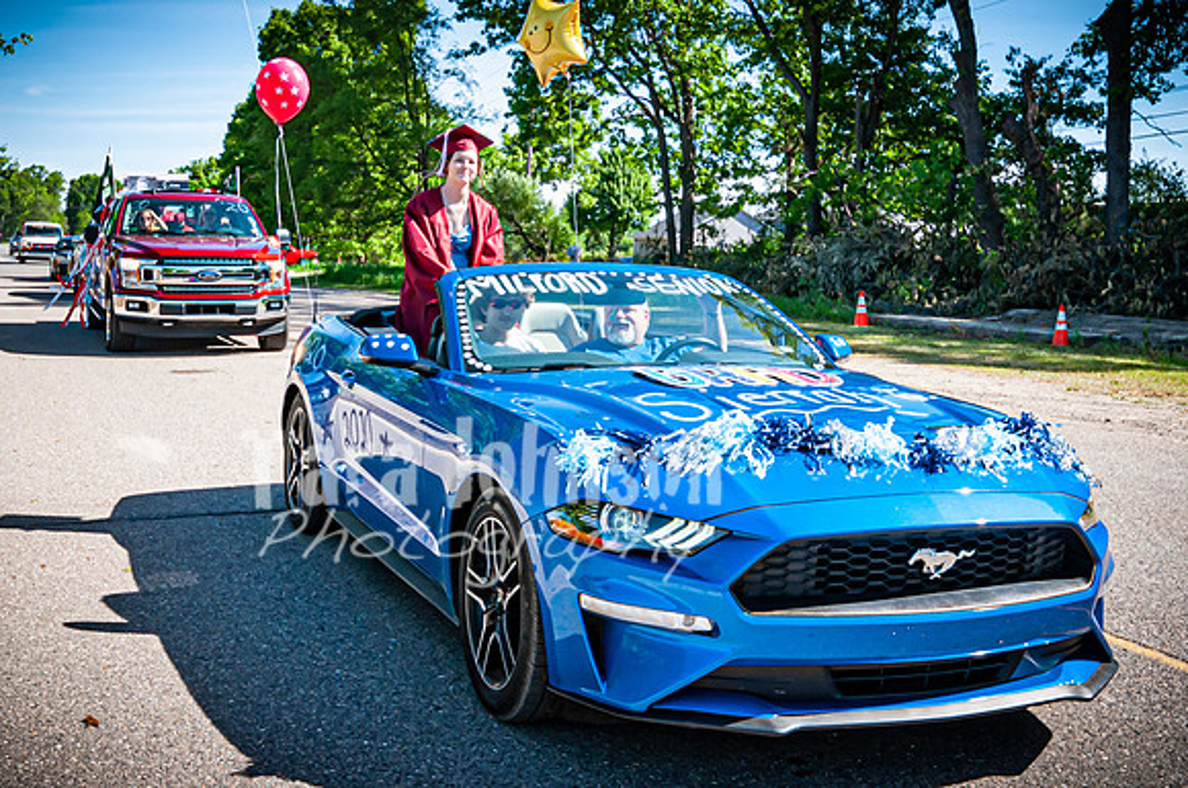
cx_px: 569
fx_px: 1414
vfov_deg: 31.0
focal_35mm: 43
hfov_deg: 45.6
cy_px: 301
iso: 200
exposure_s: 1/320
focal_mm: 19
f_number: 9
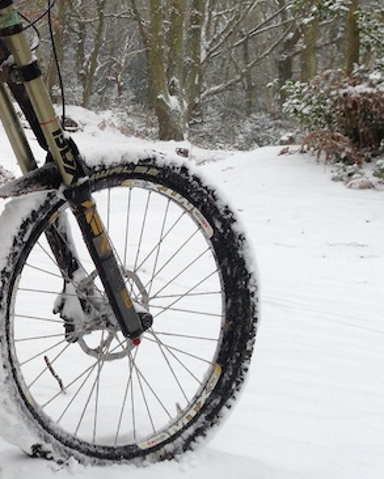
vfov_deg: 21.2
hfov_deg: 16.3
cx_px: -85
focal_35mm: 90
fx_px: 1278
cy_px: 188
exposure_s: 1/182
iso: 50
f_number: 2.4
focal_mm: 4.13
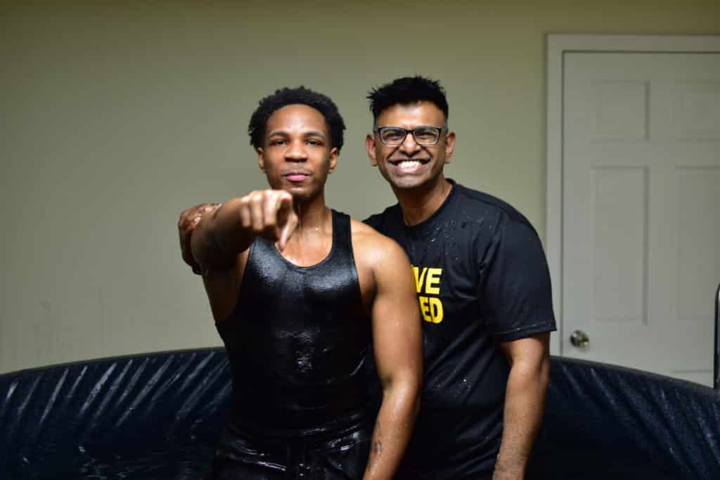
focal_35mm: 52
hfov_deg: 37.8
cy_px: 240
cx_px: 360
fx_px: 1050
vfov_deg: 25.8
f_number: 1.8
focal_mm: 35
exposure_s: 1/60
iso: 100
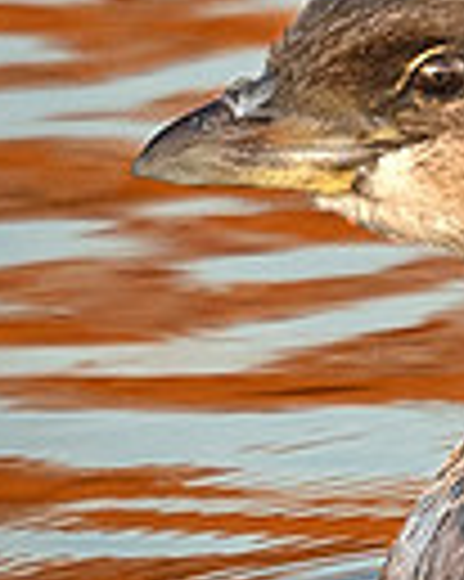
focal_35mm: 2117
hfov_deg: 0.7
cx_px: 883
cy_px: 366
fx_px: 36383
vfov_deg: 0.9
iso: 320
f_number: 5.6
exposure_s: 1/200
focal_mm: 500
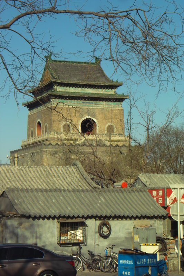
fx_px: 675
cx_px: 92
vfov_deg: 23.1
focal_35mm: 88
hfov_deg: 15.5
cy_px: 138
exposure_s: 1/250
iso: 200
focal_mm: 51
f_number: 13
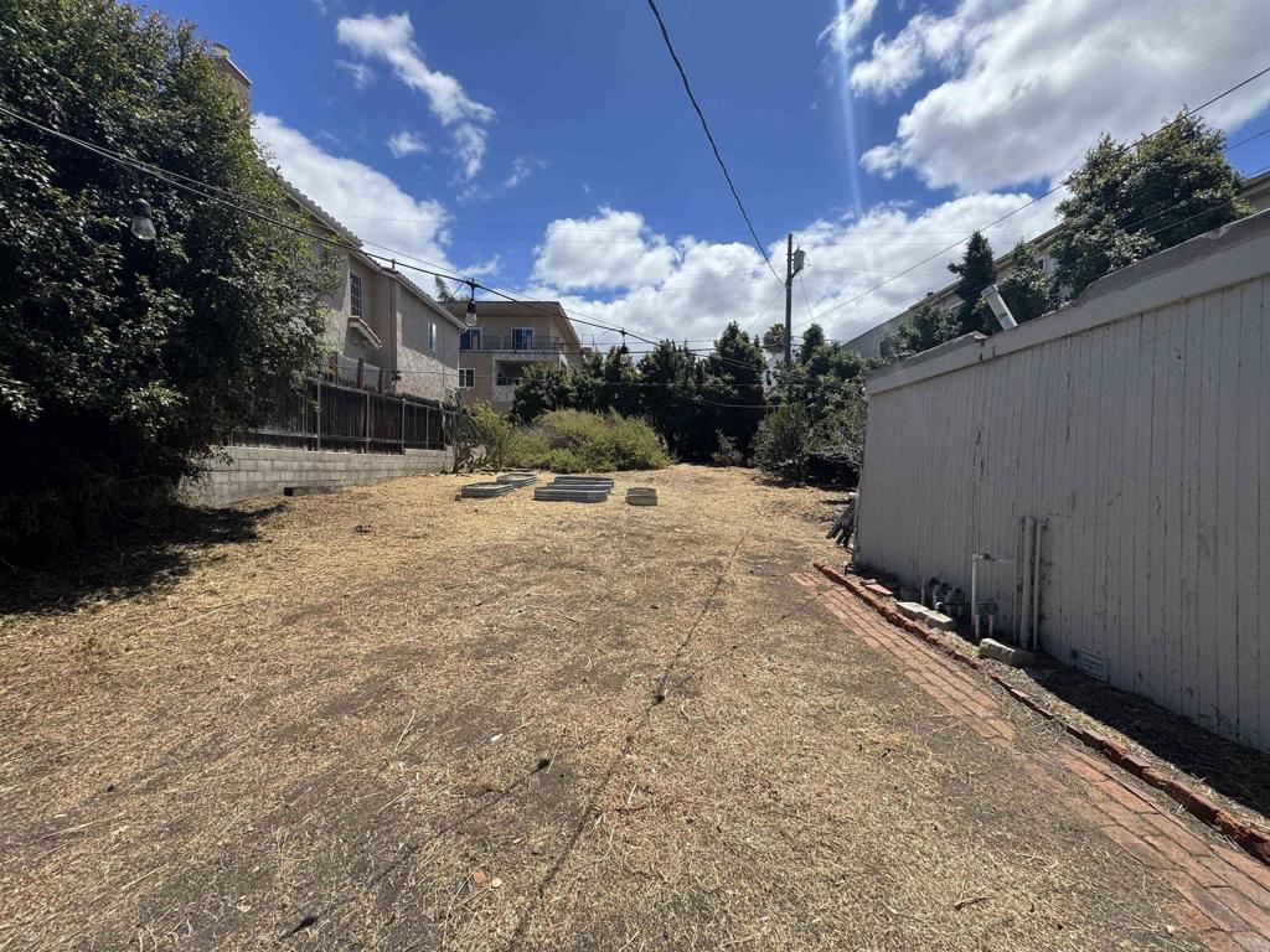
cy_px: 476
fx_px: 514
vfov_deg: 85.7
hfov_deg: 102.1
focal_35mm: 14
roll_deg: -0.9
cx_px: 635
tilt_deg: -4.3
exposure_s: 1/2273
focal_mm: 2.22
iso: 50
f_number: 2.2
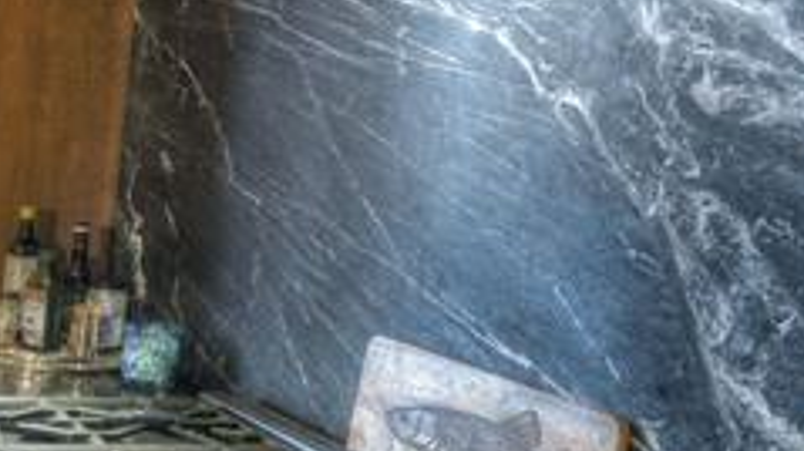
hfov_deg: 23.9
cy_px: 350
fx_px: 1363
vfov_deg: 18.6
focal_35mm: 64
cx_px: -481
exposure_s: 1/20
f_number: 8
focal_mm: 18
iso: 500
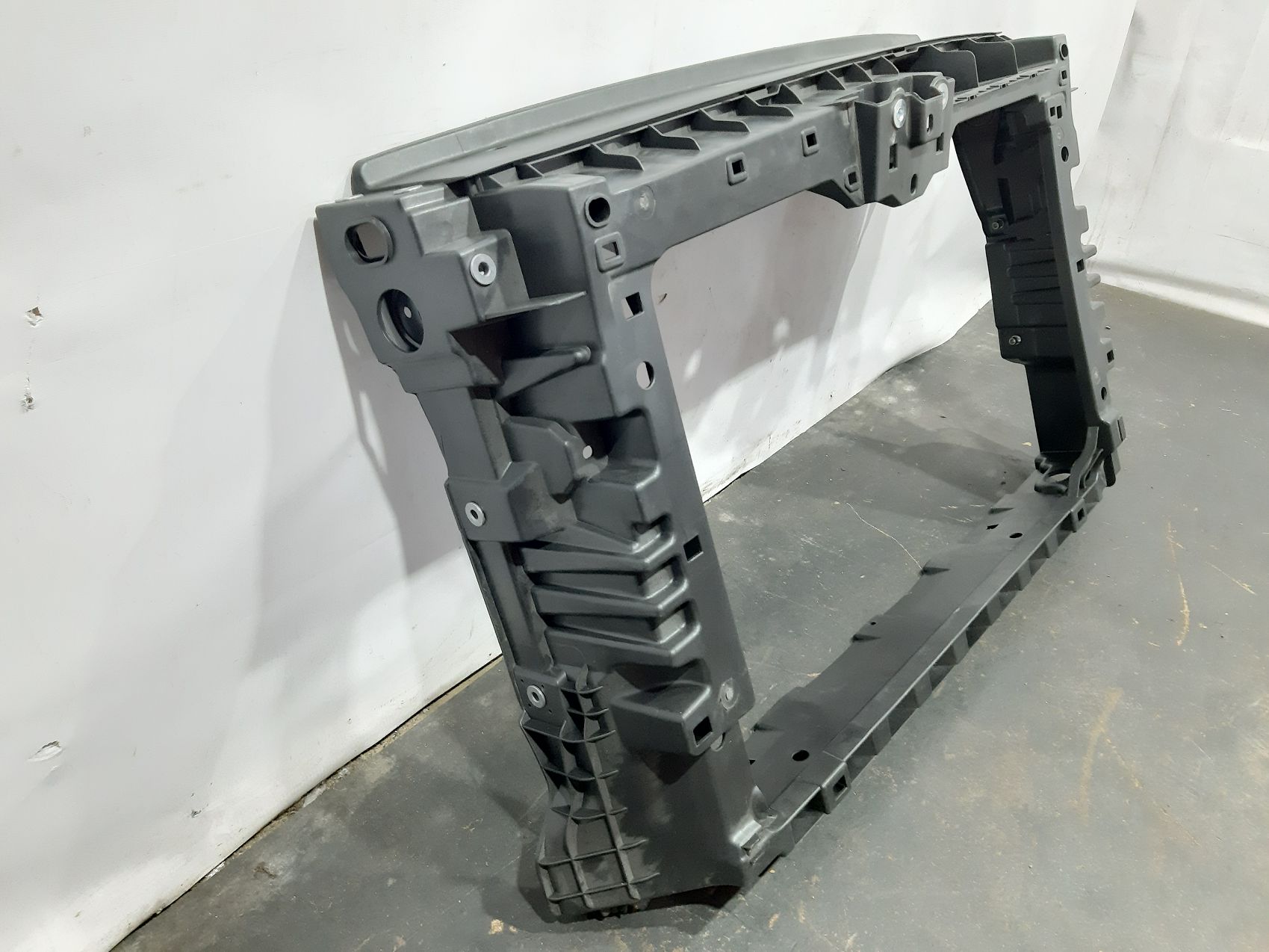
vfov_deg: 51.3
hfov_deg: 65.3
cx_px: 634
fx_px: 990
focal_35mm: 27
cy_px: 476
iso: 500
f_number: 1.7
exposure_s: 1/25
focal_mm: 3.93
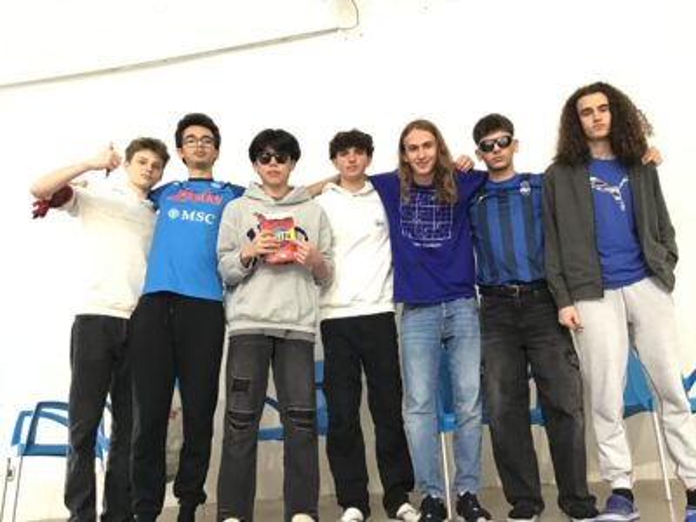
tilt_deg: +14.8
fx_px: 623
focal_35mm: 31
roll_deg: +4.1
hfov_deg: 58.4
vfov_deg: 45.4
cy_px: 261
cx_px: 348
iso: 200
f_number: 2.4
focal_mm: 3.3
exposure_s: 1/33
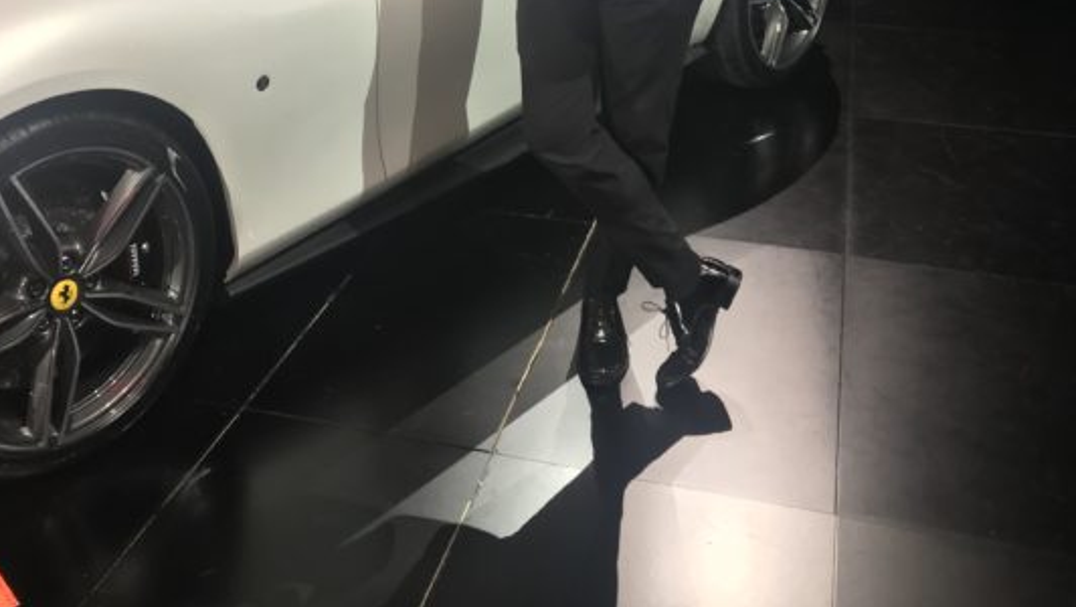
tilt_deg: -17.5
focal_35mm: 44
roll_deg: -0.1
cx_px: 469
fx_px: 1256
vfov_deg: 26.2
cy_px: 59
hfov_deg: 46.3
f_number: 1.8
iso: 40
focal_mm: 3.99
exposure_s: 1/102
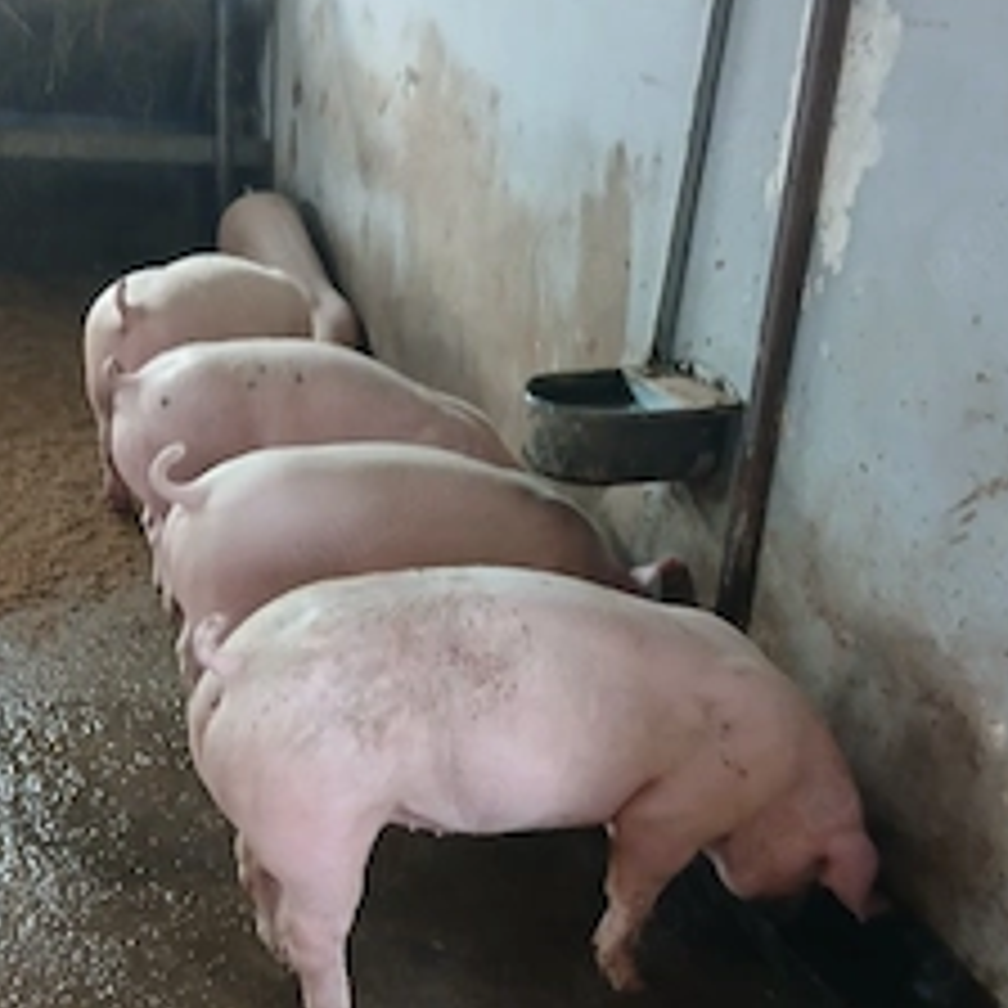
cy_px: 585
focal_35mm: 41
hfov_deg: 40.9
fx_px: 1351
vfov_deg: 40.8
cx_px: 454
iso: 400
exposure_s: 1/25.1
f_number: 1.8
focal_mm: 3.98
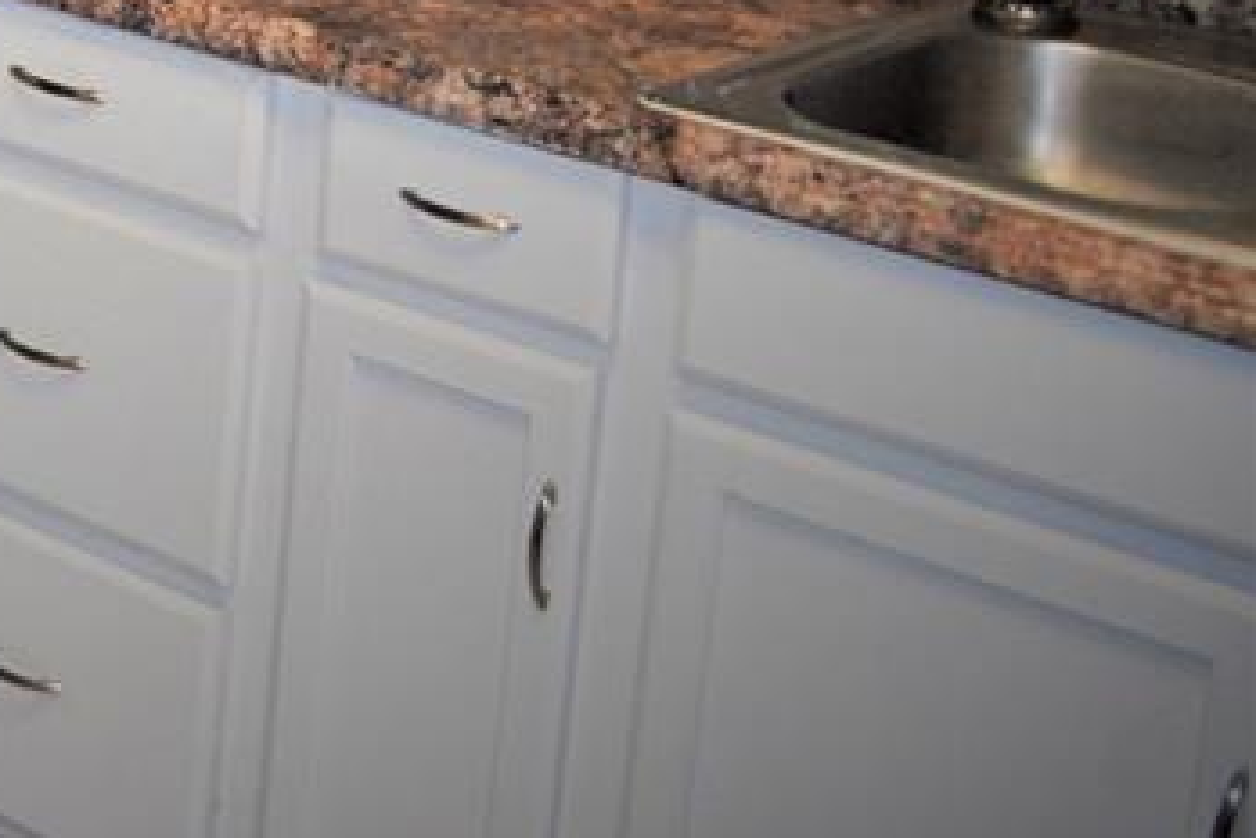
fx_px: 2757
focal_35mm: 79
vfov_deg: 16.2
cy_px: -322
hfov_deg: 21.8
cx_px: -574
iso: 640
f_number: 3.5
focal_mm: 18
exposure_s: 1/125
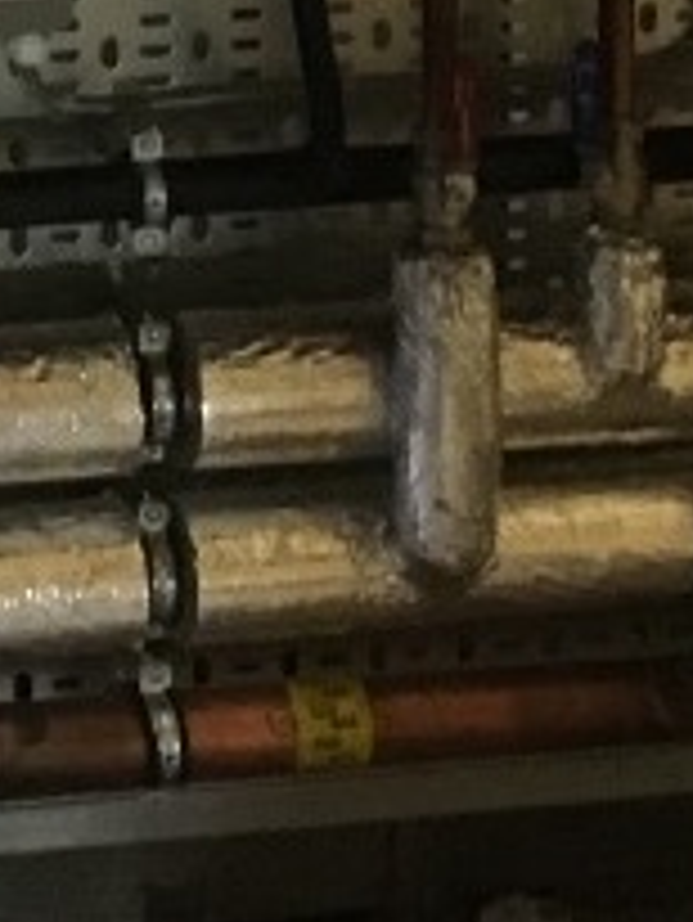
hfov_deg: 8.5
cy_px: -553
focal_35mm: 170
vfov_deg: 11.1
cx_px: -500
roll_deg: +1.3
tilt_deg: -8.4
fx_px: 4533
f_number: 2.2
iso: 200
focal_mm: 4.15
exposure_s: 1/20
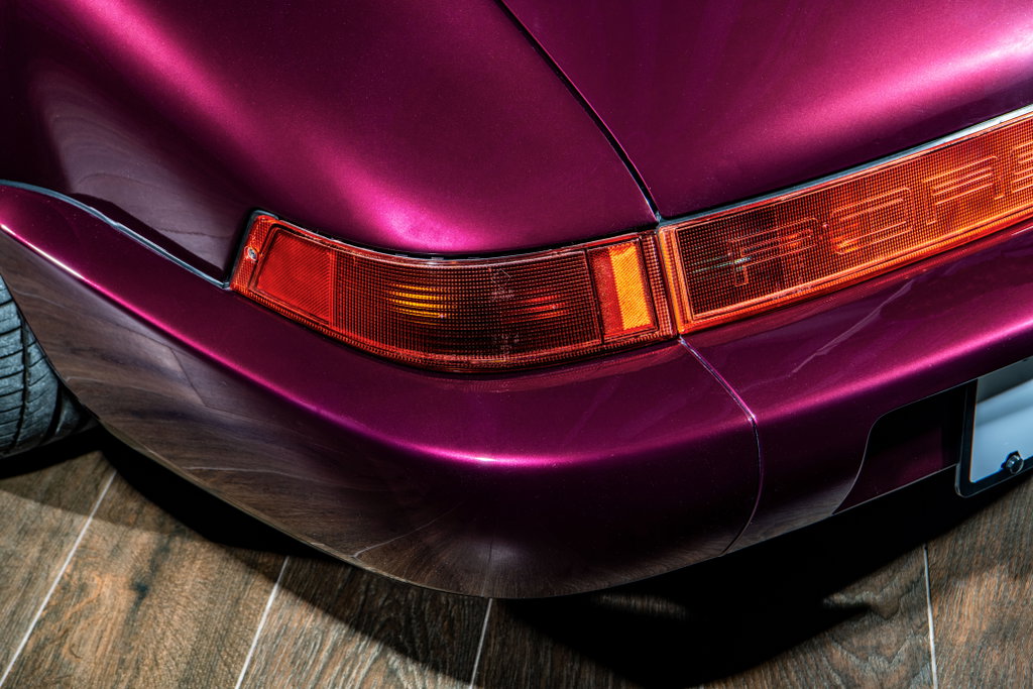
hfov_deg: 28.8
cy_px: 344
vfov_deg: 19.5
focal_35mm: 70
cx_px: 516
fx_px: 2009
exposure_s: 1/100
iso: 200
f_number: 10
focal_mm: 70
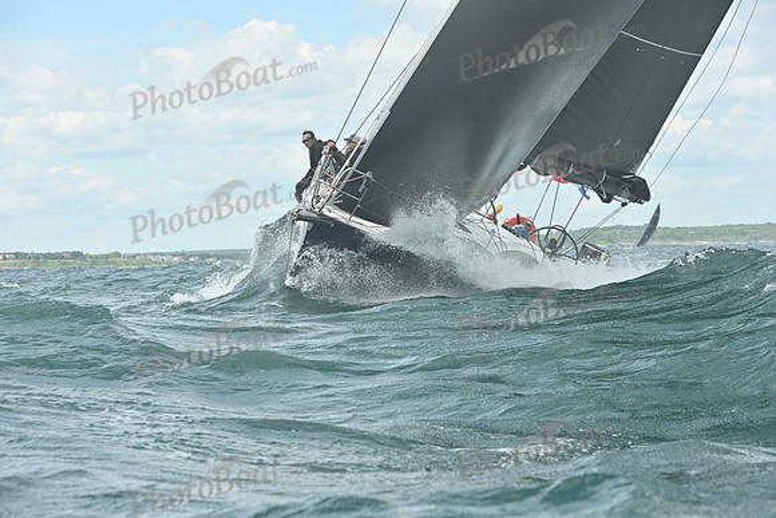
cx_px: 388
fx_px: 2501
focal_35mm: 116
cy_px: 259
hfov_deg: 17.6
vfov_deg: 11.8
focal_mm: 116
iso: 320
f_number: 7.1
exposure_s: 1/1250
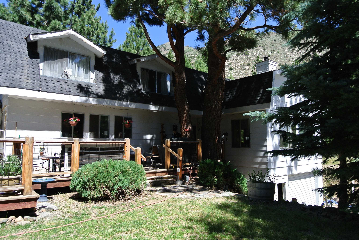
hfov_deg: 73.7
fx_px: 240
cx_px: 180
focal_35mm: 24
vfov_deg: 53.3
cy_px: 120
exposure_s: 1/400
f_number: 4.5
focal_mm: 9.2
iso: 100
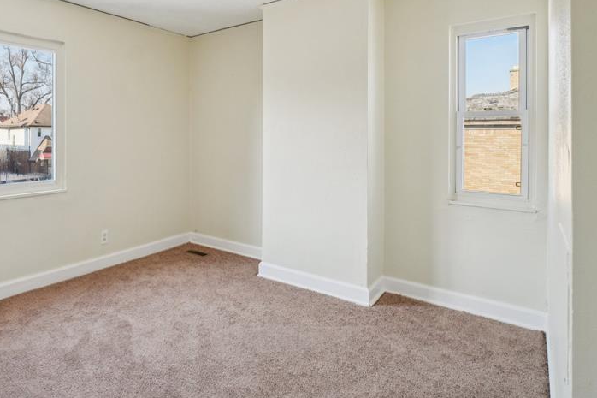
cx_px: 174
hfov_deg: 74.8
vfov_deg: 56.1
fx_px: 365
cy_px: 136
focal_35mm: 22
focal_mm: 10
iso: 125
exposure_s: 1/30
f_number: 8
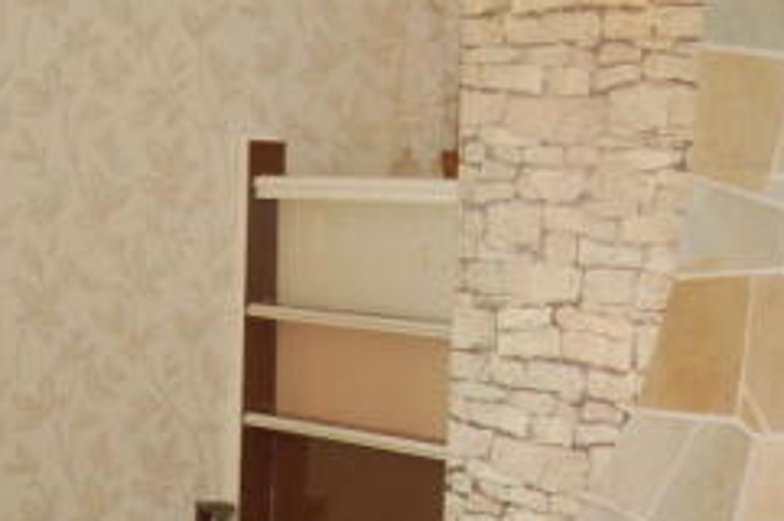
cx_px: 198
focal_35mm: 106
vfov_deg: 12.7
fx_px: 2305
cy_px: 544
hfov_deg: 19.2
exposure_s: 1/60
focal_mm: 26
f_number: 4.2
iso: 400
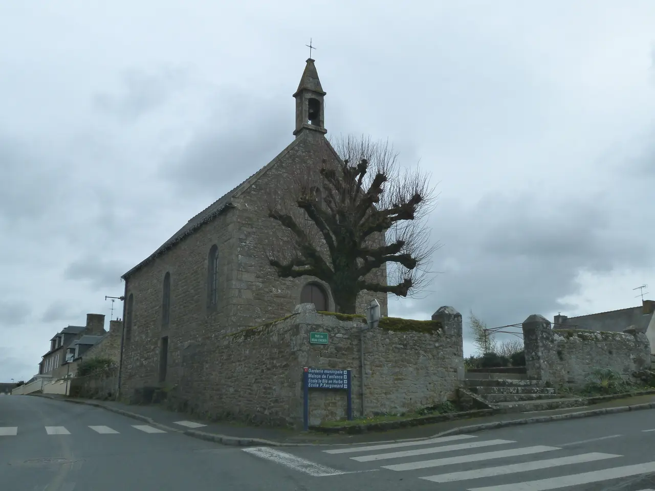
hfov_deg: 55.4
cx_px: 328
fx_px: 624
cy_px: 246
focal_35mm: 33
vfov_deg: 42.9
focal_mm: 5.9
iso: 160
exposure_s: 1/320
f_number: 5.6
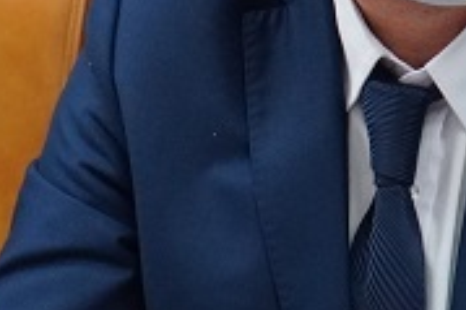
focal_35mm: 295
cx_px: -73
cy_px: 23
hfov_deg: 7.0
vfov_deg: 4.7
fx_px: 3809
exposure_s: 1/160
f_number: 4
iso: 2500
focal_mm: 39
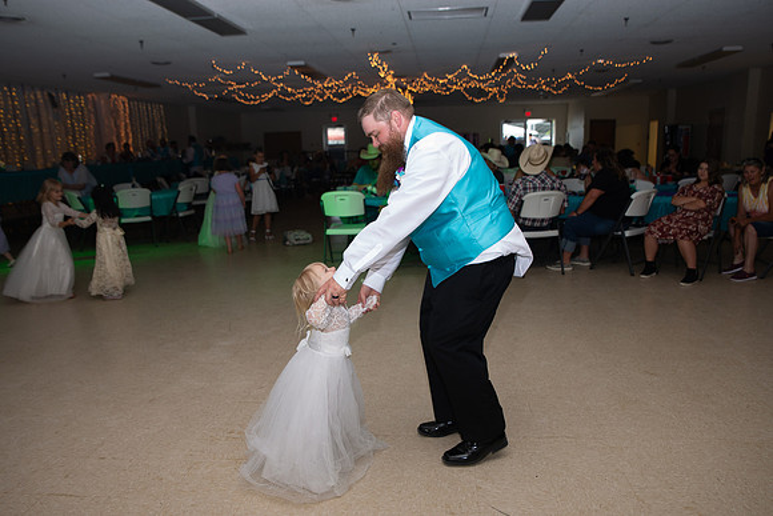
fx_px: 625
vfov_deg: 44.8
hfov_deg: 63.5
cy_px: 289
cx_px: 386
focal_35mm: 29
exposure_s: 1/125
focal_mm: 26
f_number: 3.5
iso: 800
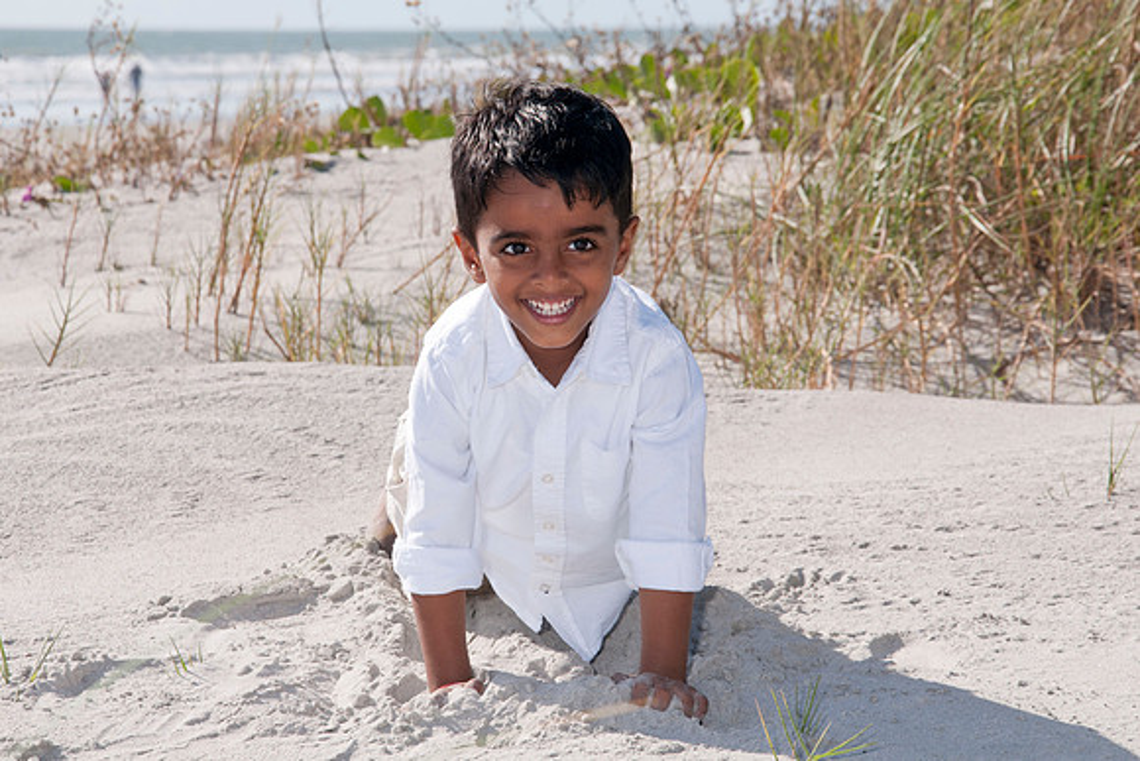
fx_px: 4580
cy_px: 382
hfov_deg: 14.2
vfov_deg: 9.5
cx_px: 548
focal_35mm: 145
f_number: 11
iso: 100
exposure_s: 1/250
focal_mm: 90
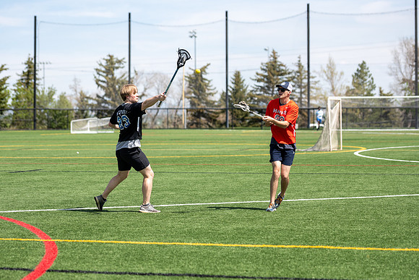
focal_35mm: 114
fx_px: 1332
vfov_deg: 12.0
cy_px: 152
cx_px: 200
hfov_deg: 17.9
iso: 64
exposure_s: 1/2000
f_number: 2.8
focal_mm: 98
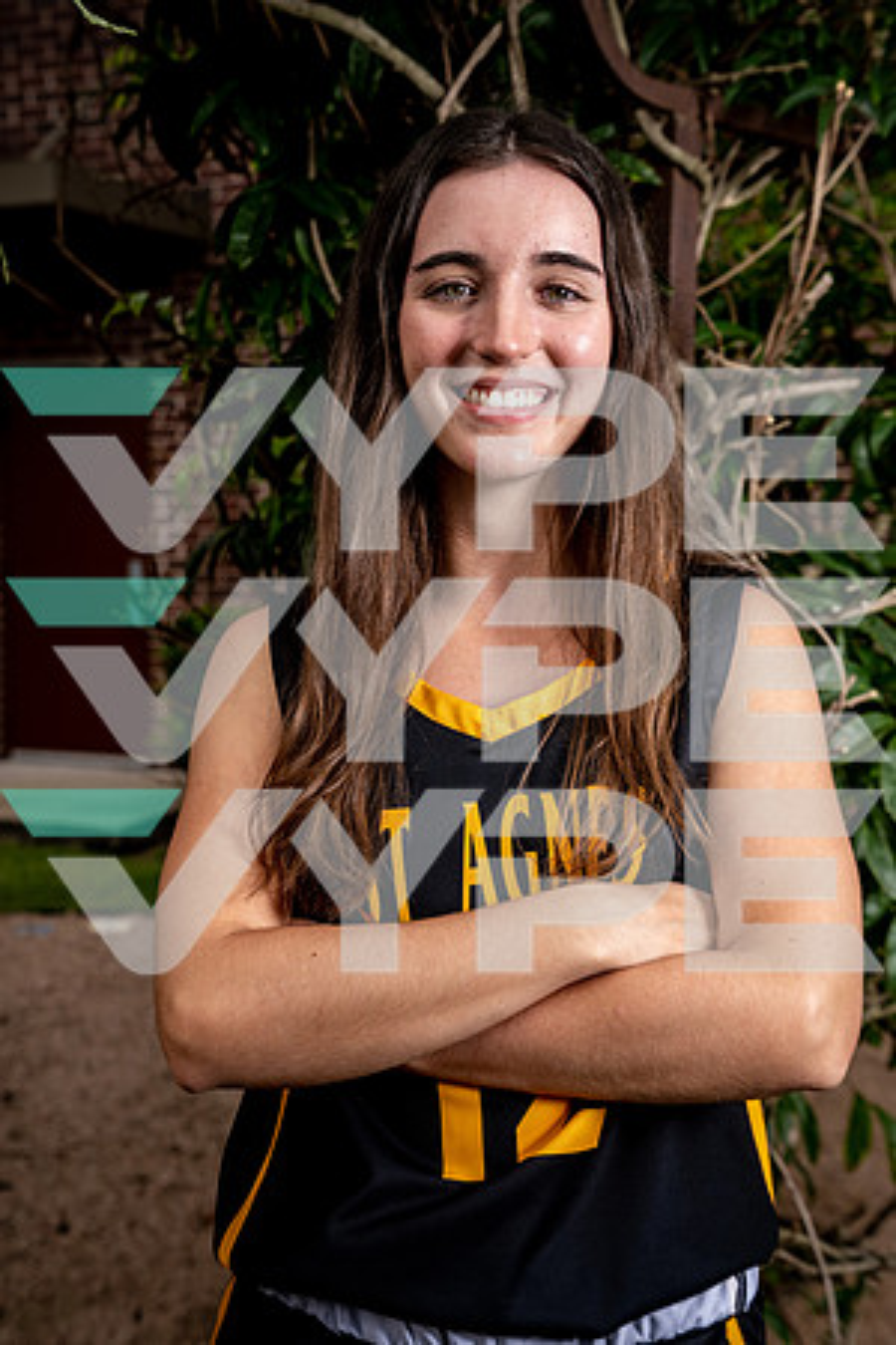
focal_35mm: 52
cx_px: 448
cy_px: 672
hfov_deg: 26.0
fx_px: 1941
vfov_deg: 38.2
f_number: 5.6
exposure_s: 1/250
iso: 320
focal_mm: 52
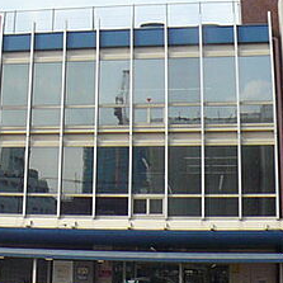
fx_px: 999
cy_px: 109
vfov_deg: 16.1
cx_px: 52
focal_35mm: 108
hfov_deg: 16.0
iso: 100
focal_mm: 4.7
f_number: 8
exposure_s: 1/160
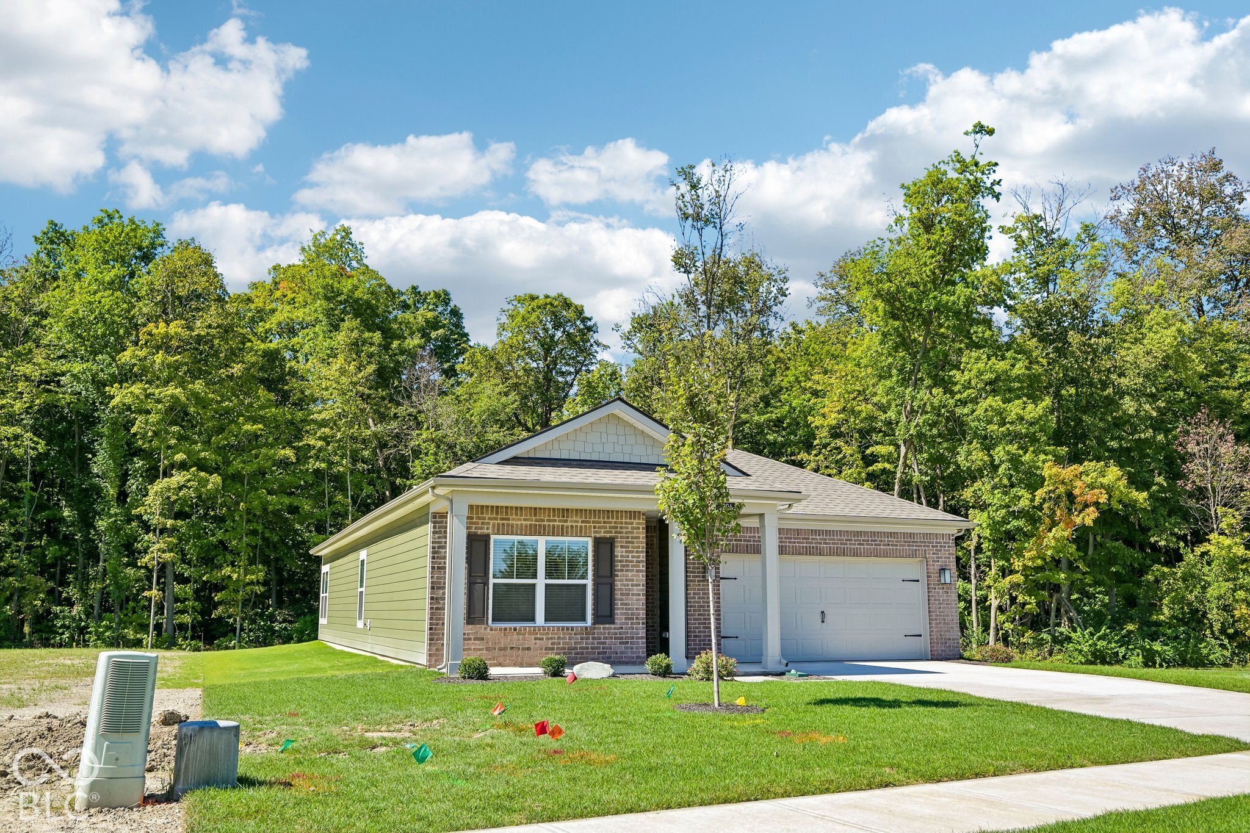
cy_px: 416
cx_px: 625
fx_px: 1042
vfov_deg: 43.6
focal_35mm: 30
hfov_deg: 61.9
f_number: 7.1
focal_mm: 30
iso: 100
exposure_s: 1/250
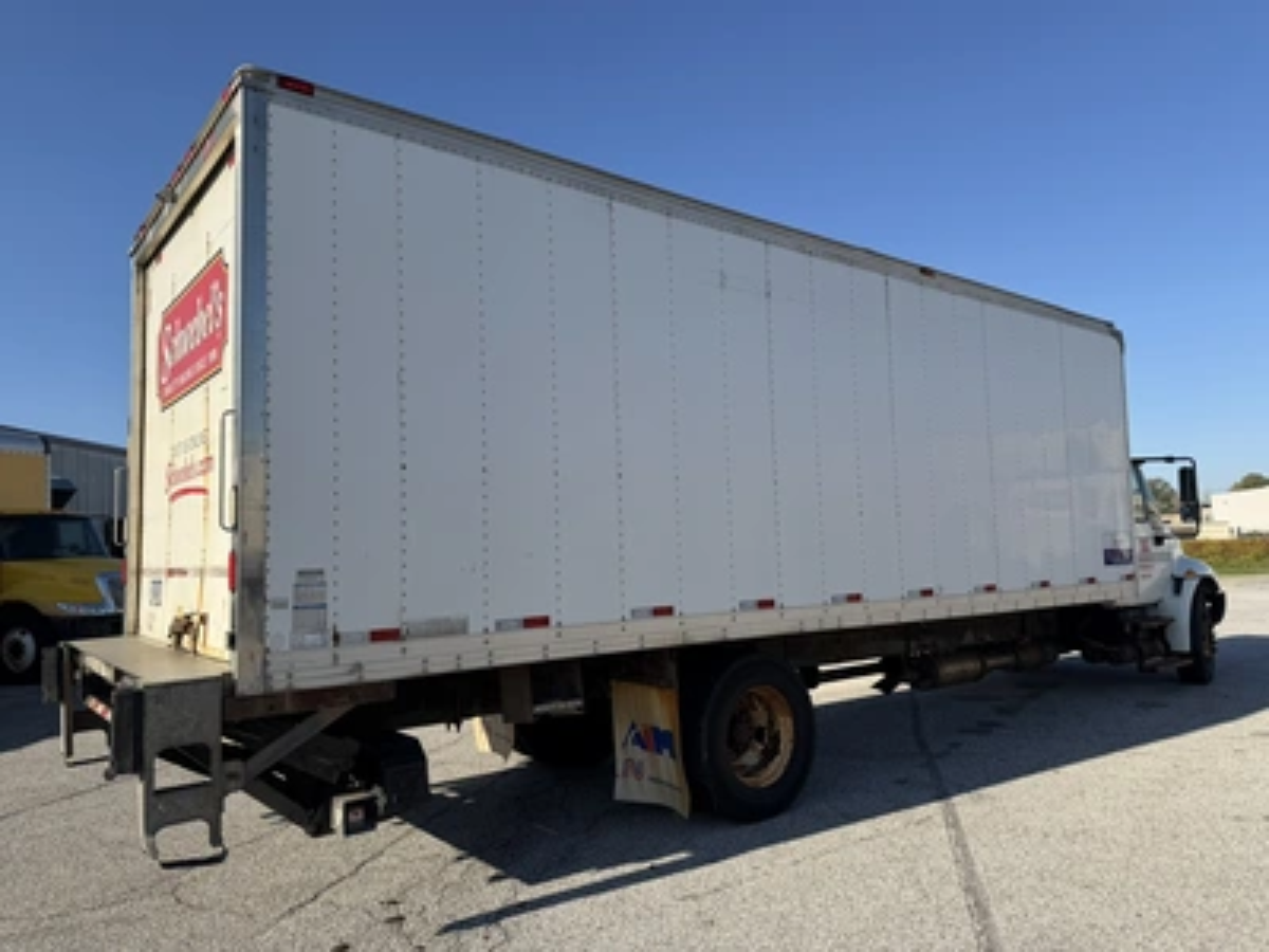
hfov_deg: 71.6
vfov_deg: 56.8
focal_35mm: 24
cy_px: 476
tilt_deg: +7.0
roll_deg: +4.1
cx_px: 634
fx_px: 880
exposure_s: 1/4673
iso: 80
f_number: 1.78
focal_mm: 6.76
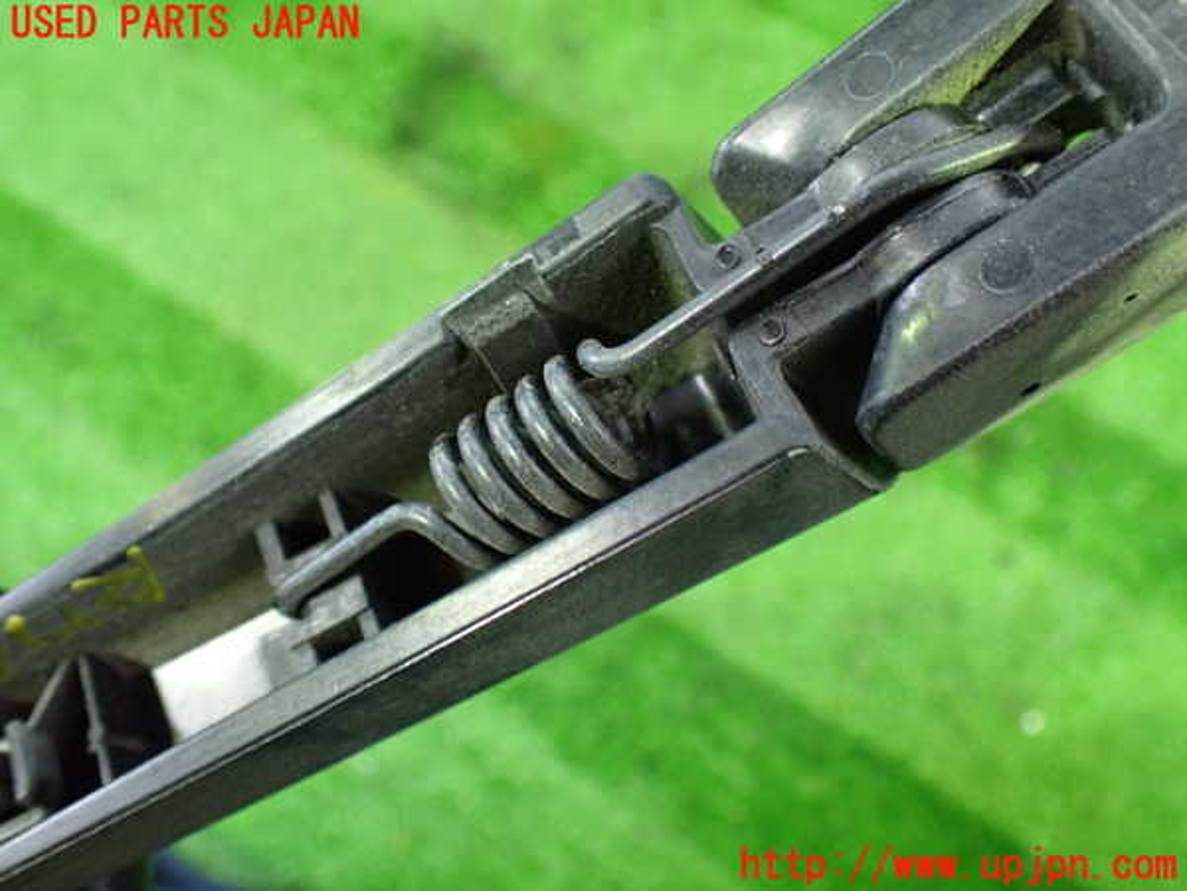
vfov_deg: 44.2
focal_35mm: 32
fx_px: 1097
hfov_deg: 56.8
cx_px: 594
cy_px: 446
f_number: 2.4
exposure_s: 1/30
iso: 800
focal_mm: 5.79
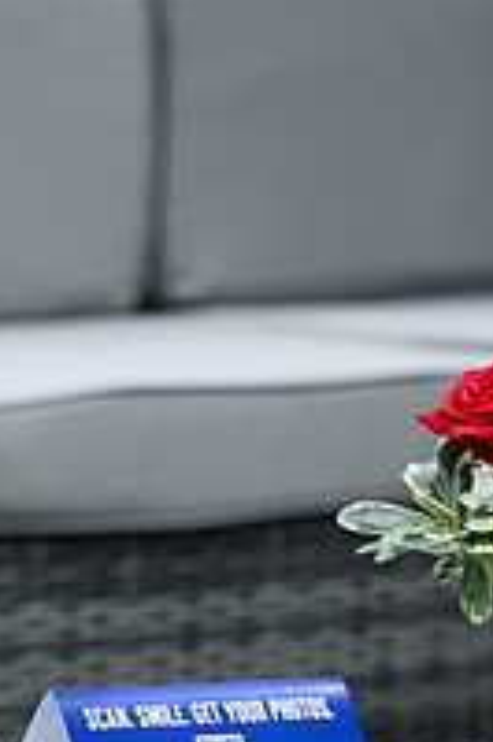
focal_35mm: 310
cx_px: 130
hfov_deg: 4.4
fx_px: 6378
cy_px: 714
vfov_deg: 6.6
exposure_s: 1/200
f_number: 2.8
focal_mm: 105
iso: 1000
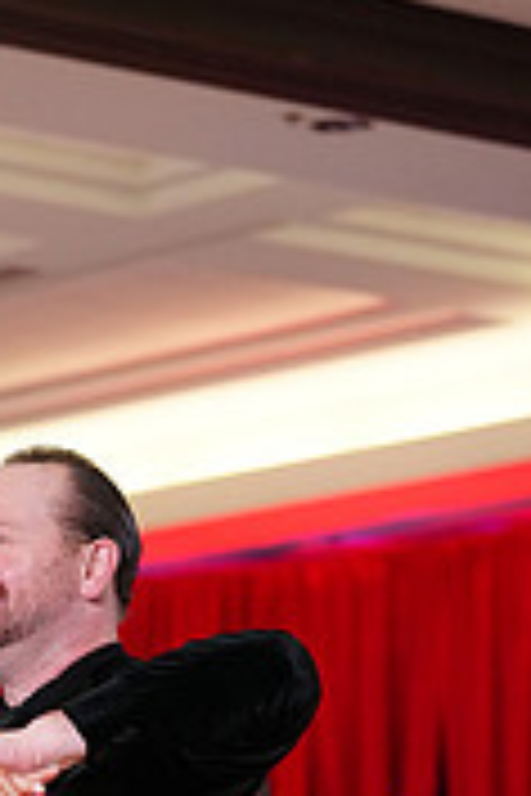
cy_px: 1147
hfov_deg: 5.9
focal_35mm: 230
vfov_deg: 8.8
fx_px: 5088
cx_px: -200
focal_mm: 70
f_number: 2.8
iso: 2500
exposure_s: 1/400
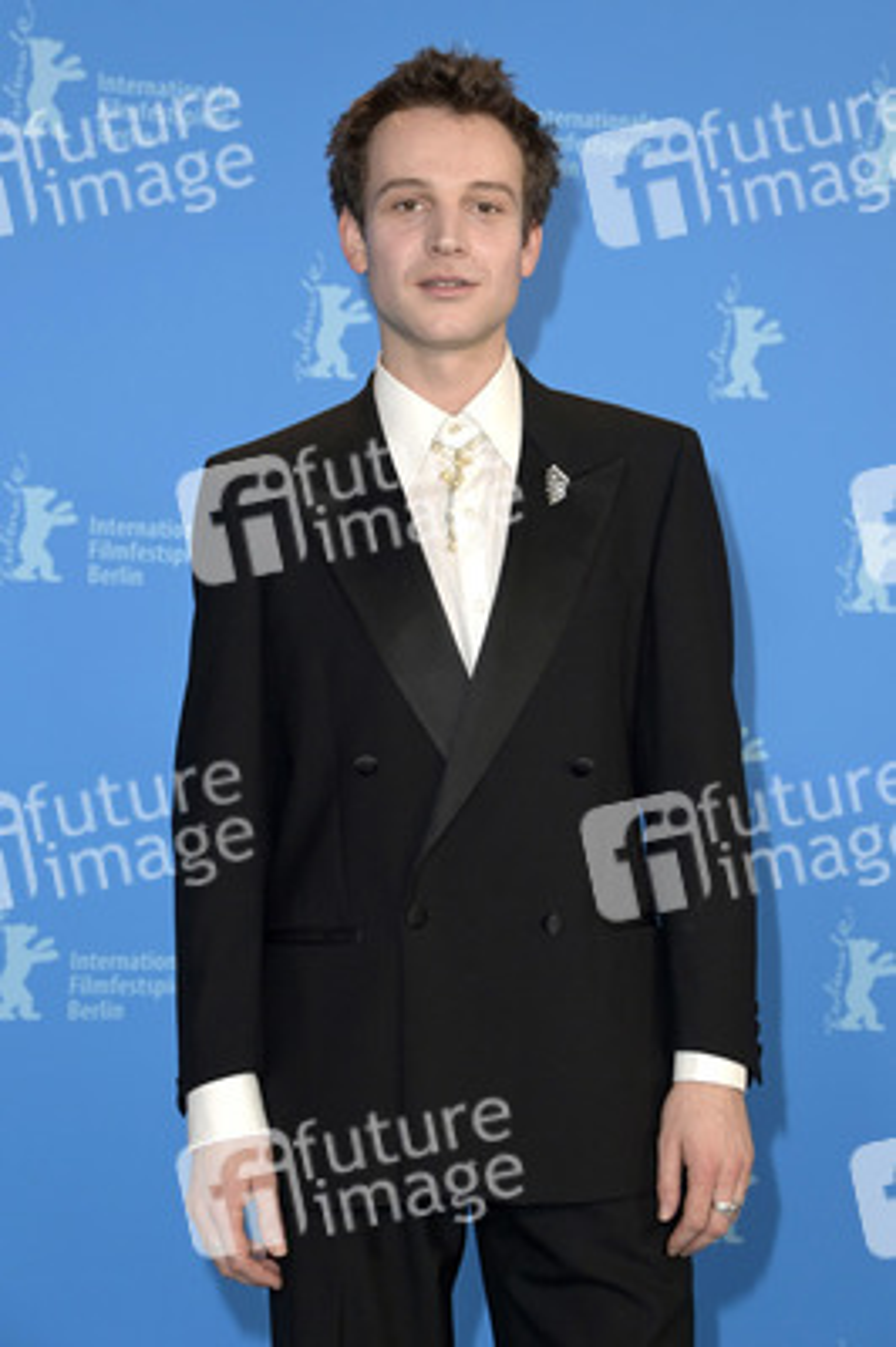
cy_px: 674
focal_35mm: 82
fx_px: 3066
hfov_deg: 16.6
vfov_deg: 24.8
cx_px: 448
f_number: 5.6
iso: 1000
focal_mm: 82
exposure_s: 1/250
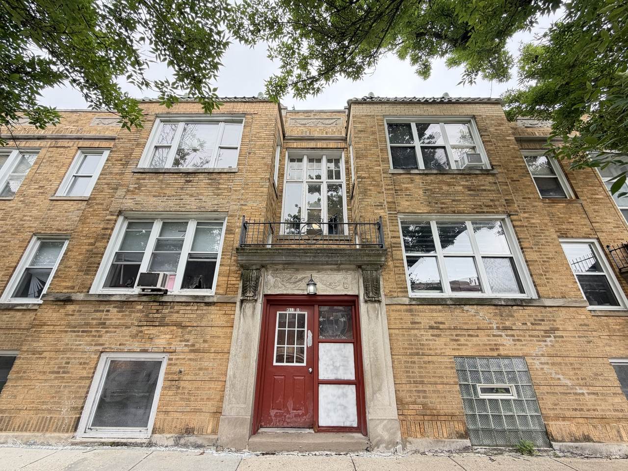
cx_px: 314
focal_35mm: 14
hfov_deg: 102.1
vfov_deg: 85.7
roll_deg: -0.6
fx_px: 254
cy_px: 236
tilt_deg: +25.5
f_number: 2.2
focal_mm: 2.22
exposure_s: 1/121
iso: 64
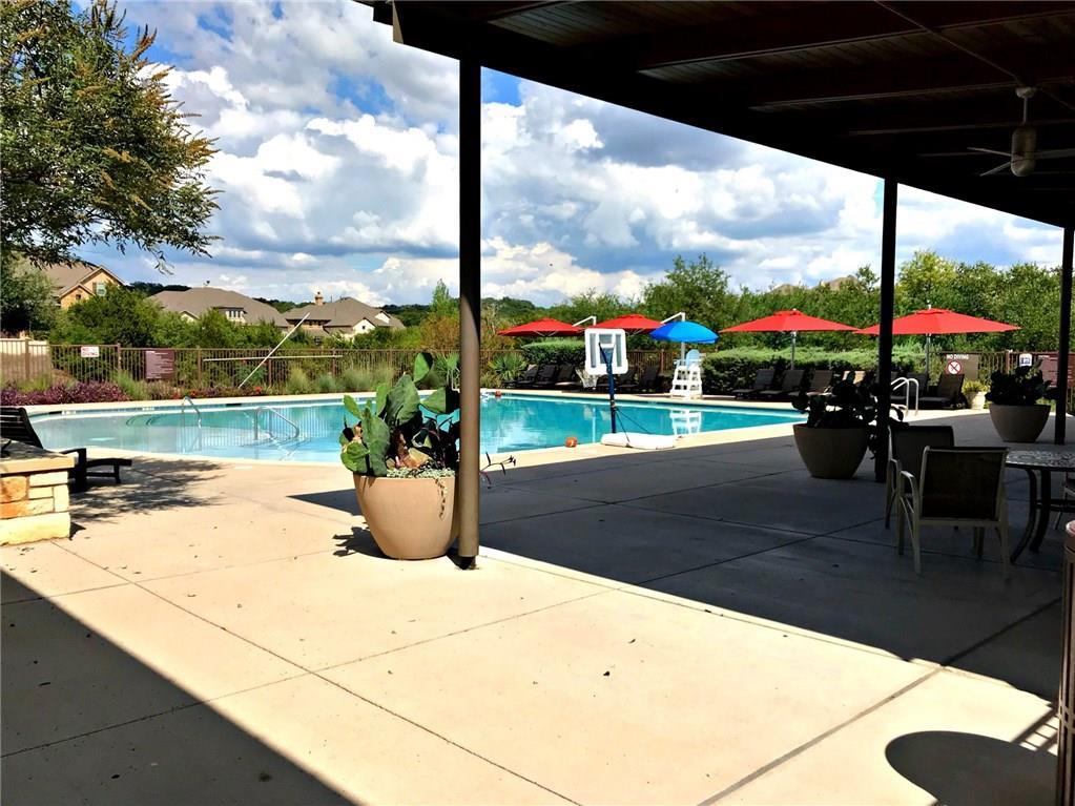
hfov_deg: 63.4
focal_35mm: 28
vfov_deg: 49.7
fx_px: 869
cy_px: 403
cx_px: 538
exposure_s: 1/3546
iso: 20
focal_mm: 3.99
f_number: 1.8
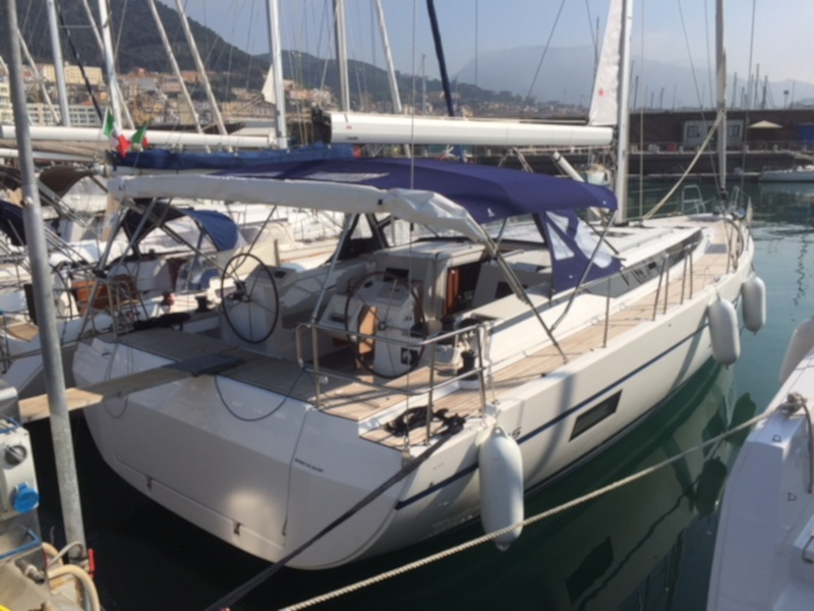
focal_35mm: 29
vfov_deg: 48.2
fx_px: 682
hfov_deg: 61.7
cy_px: 306
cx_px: 407
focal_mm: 4.15
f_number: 2.2
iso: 32
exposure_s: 1/3597
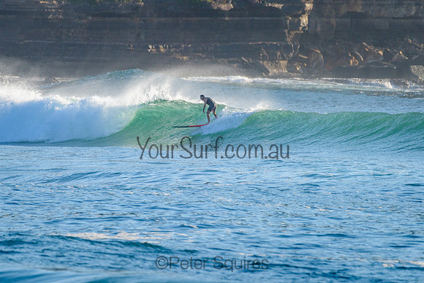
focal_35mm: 613
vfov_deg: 2.2
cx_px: 216
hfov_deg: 3.4
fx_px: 7218
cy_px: 114
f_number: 5.6
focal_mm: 500
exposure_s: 1/2000
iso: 360
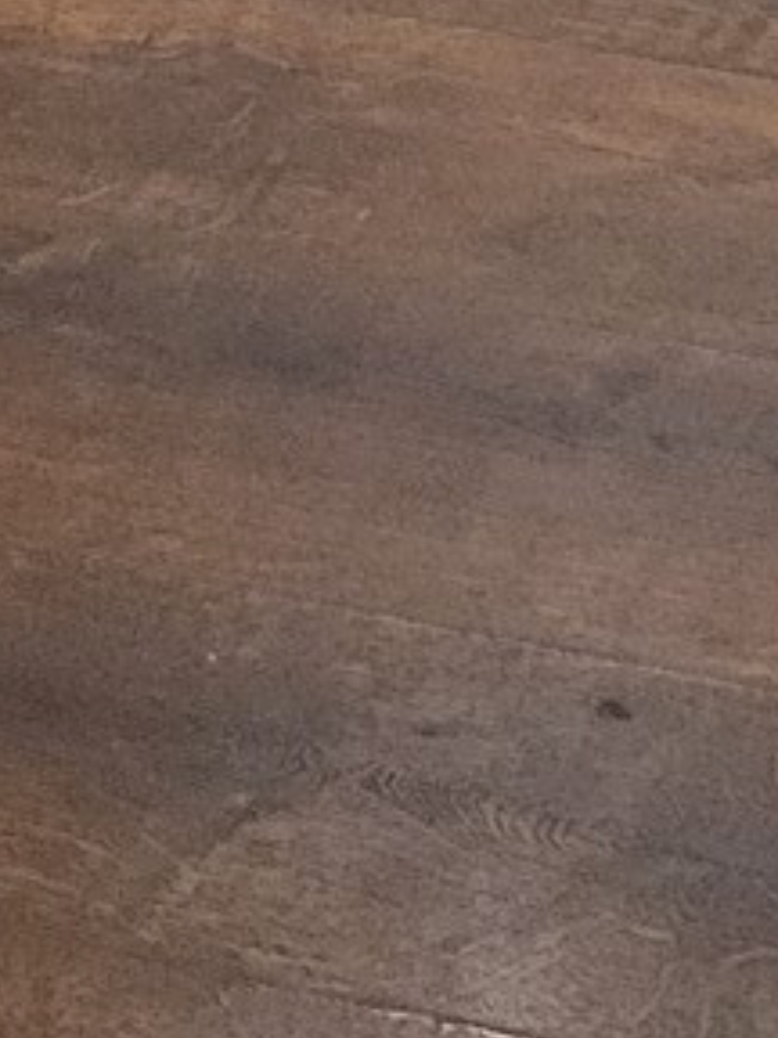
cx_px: 1632
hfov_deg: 7.6
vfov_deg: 8.7
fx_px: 5544
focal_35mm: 185
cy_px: -2170
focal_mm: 5.4
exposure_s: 1/120
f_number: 1.8
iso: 320
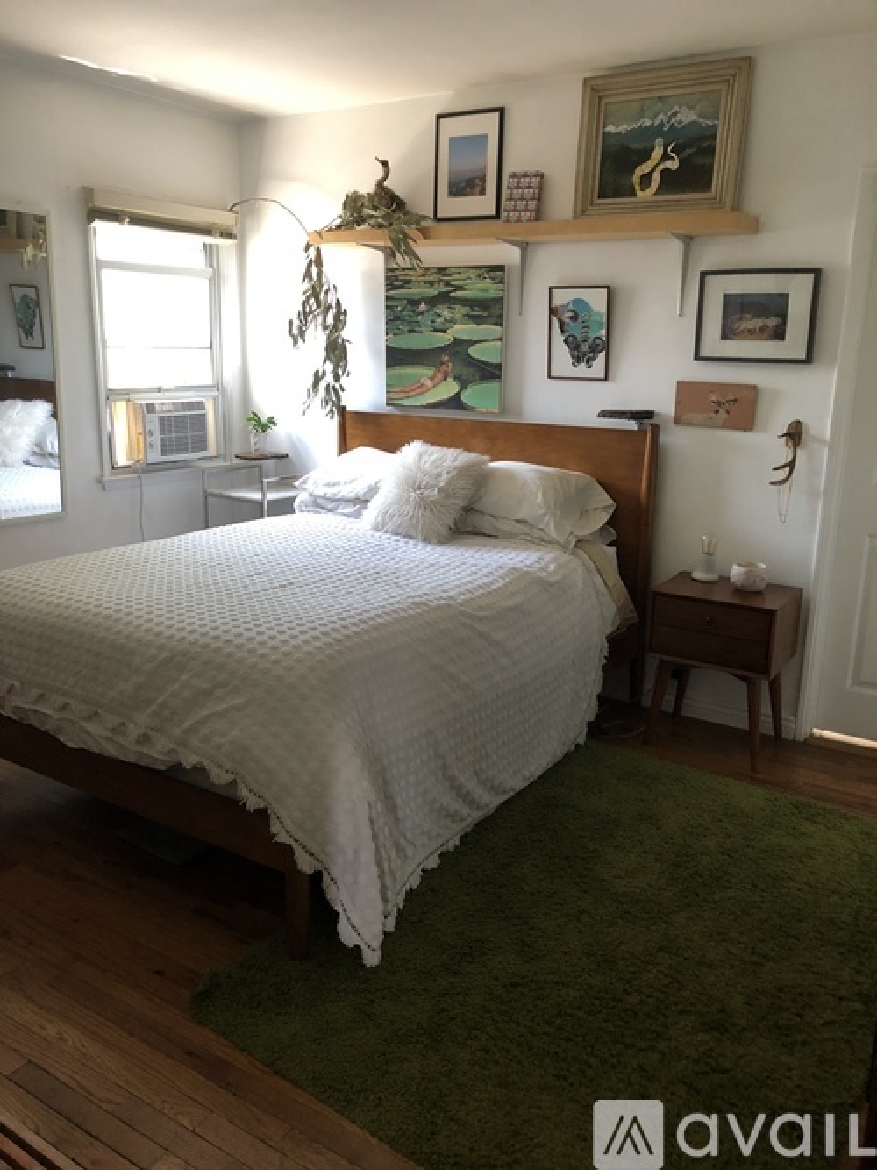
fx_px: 946
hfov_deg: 49.7
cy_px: 585
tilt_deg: -13.4
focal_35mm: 28
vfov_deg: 63.5
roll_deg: -1.3
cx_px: 438
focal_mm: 3.99
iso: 50
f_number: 1.8
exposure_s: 1/15
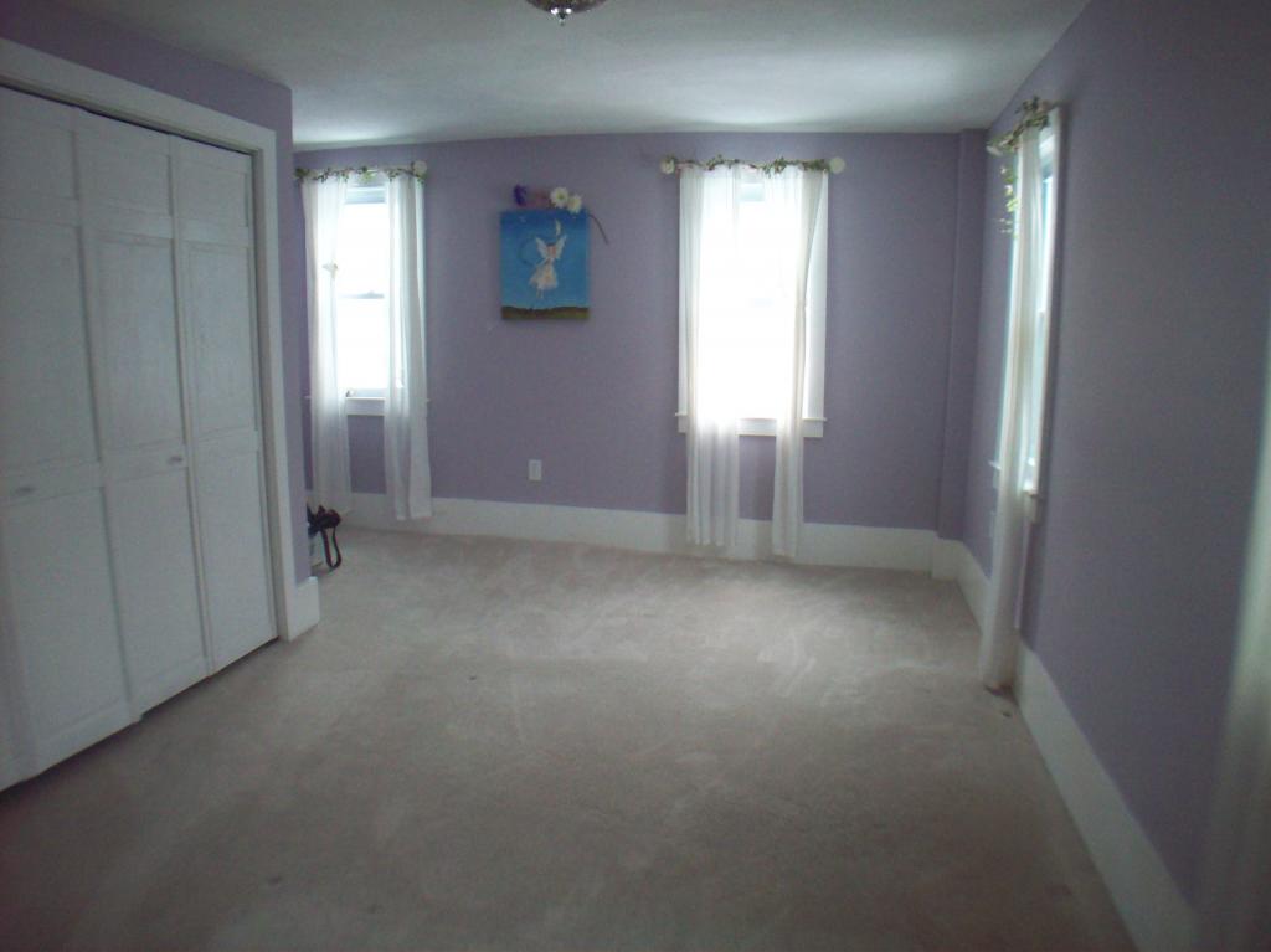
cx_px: 636
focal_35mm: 37
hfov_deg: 50.2
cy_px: 476
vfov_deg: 38.6
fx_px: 1358
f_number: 2.8
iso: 160
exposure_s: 1/21.7
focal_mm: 6.2
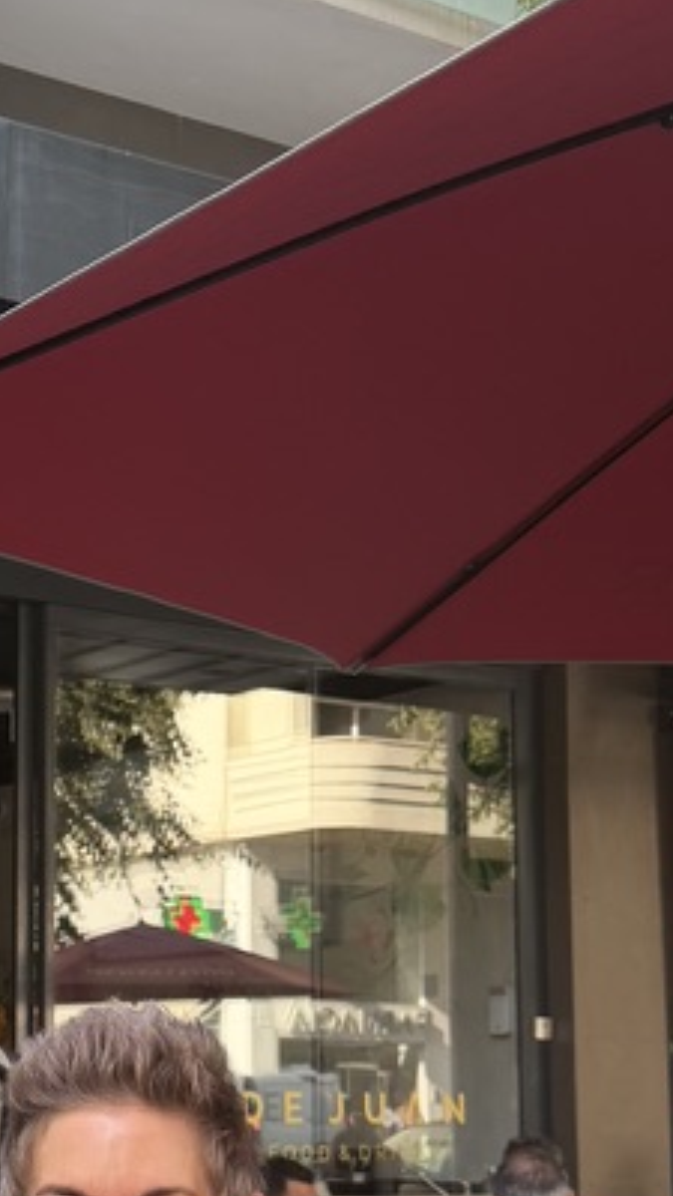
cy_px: 900
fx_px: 2126
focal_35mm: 67
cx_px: -57
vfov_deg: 30.9
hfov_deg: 17.4
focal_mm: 6.76
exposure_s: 1/198
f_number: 1.78
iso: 80
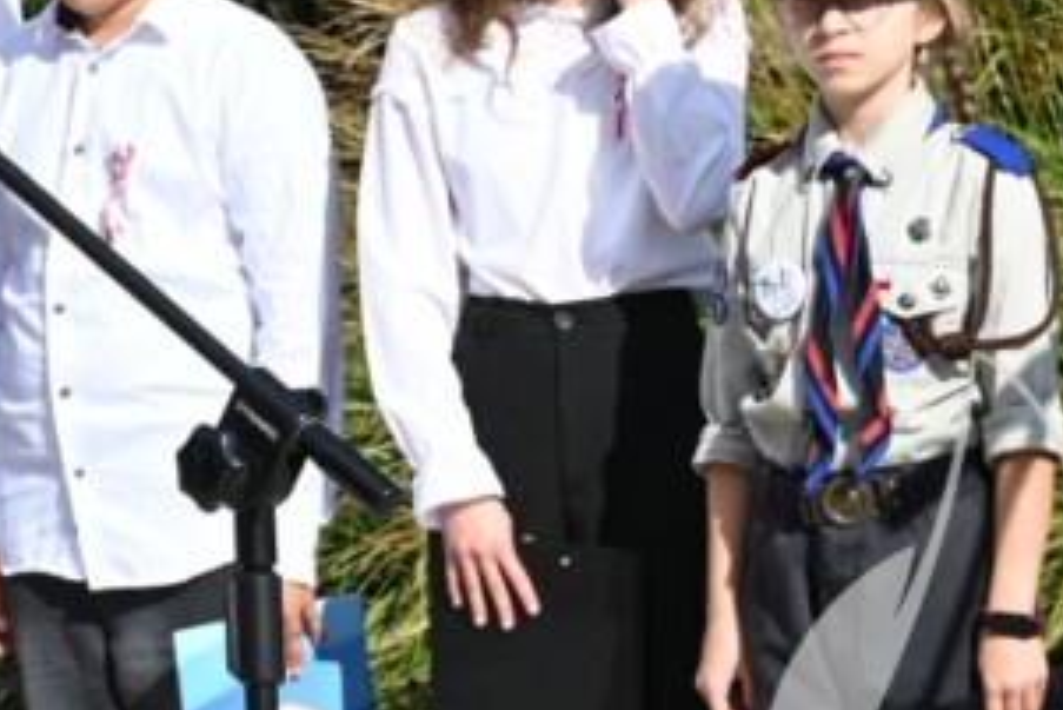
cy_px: -101
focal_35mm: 299
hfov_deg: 6.7
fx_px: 8833
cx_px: -802
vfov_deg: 4.6
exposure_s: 1/400
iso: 100
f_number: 7.1
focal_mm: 75
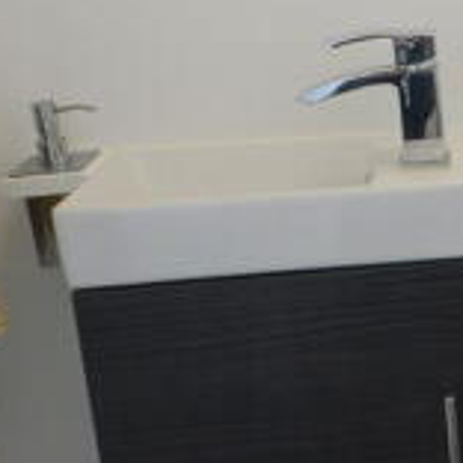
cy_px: 120
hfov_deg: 22.2
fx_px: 968
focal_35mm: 64
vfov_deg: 26.6
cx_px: 694
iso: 400
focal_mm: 12
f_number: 8
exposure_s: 1/20
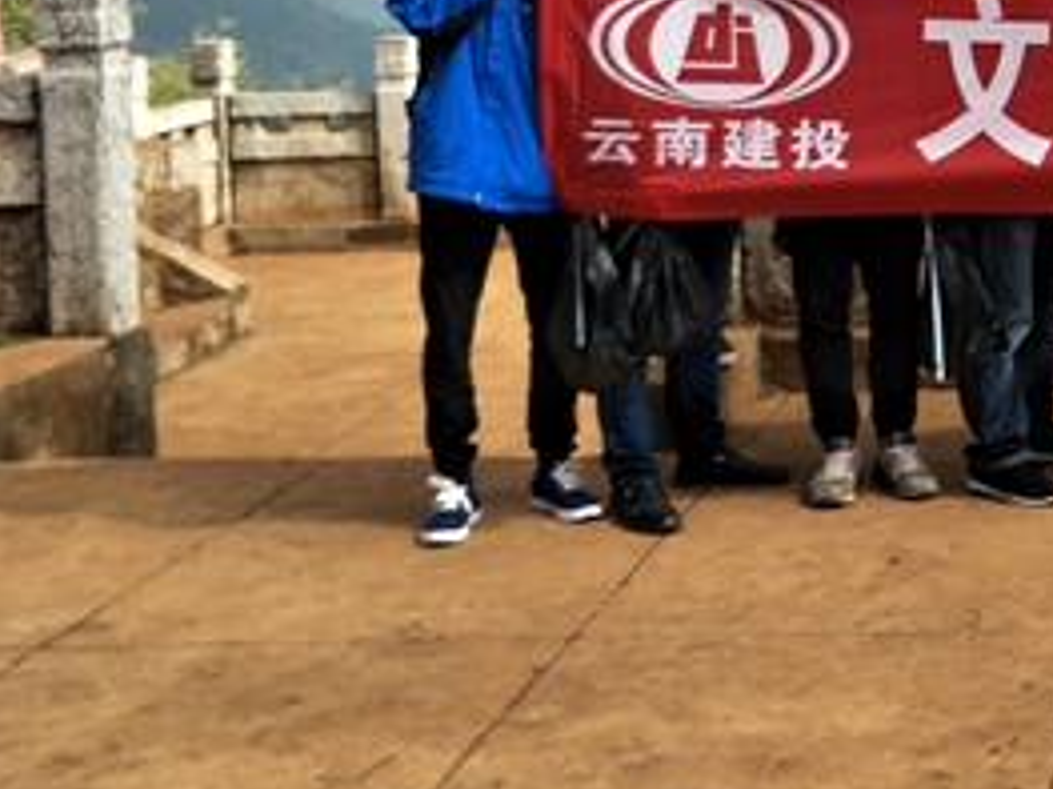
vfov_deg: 22.2
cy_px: 26
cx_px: 1261
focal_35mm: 64
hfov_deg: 26.8
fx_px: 1946
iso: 33
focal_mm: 4.1
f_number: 1.7
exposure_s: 1/1135
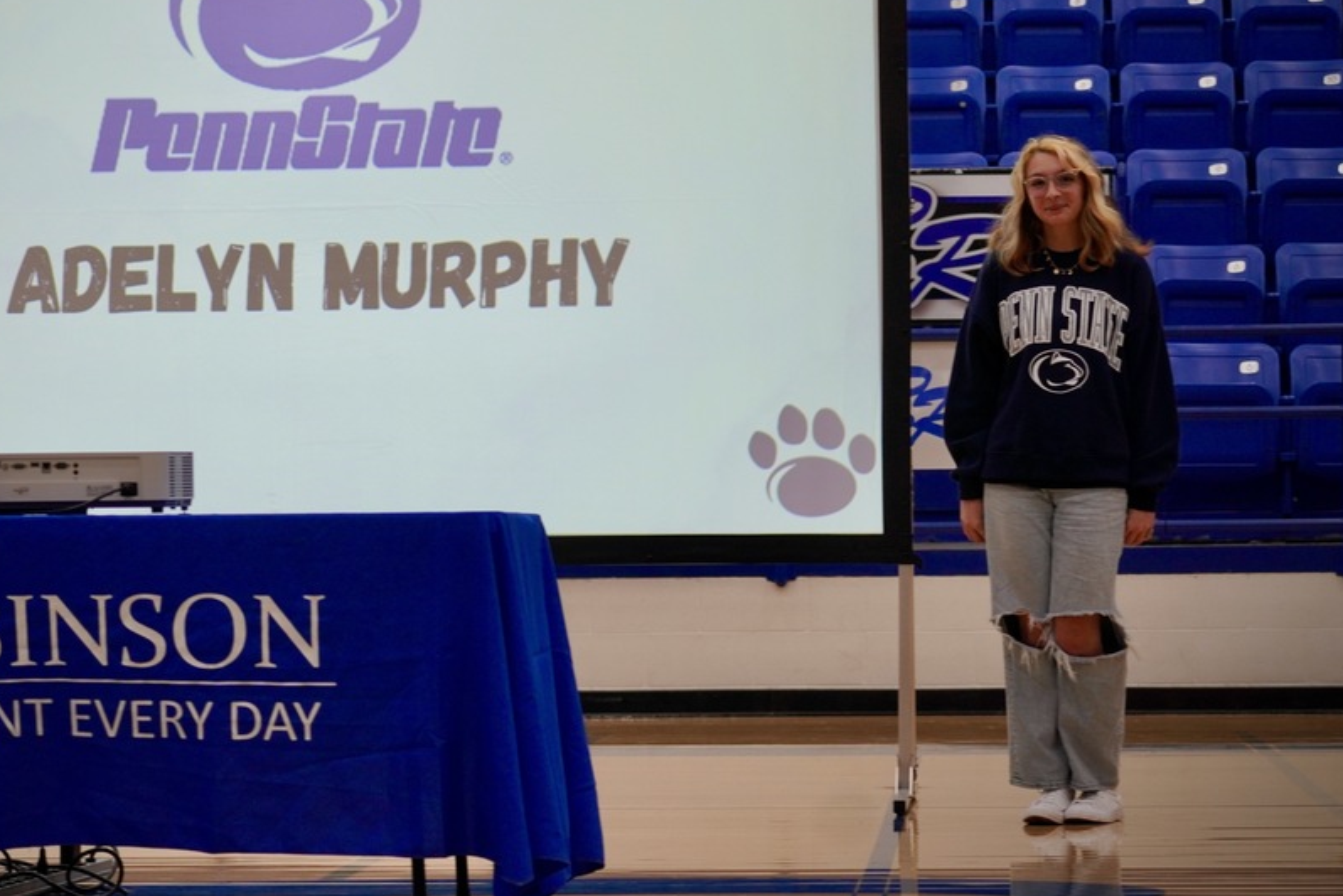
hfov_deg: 14.6
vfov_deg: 9.8
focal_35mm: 141
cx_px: 517
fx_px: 5248
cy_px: 336
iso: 500
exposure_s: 1/160
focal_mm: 73
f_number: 4.5
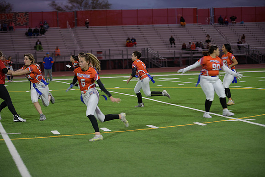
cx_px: 132
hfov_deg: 20.8
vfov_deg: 14.0
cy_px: 88
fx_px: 722
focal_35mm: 98
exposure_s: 1/200
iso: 500
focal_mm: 98
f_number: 2.8
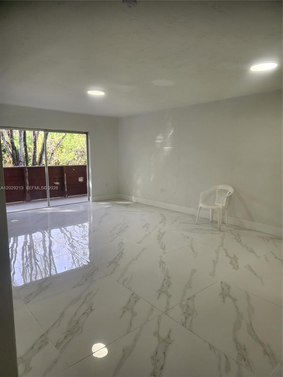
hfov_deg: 58.9
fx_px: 251
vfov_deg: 73.9
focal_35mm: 23
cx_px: 142
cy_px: 188
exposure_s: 1/120
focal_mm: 6.4
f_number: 1.8
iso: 50
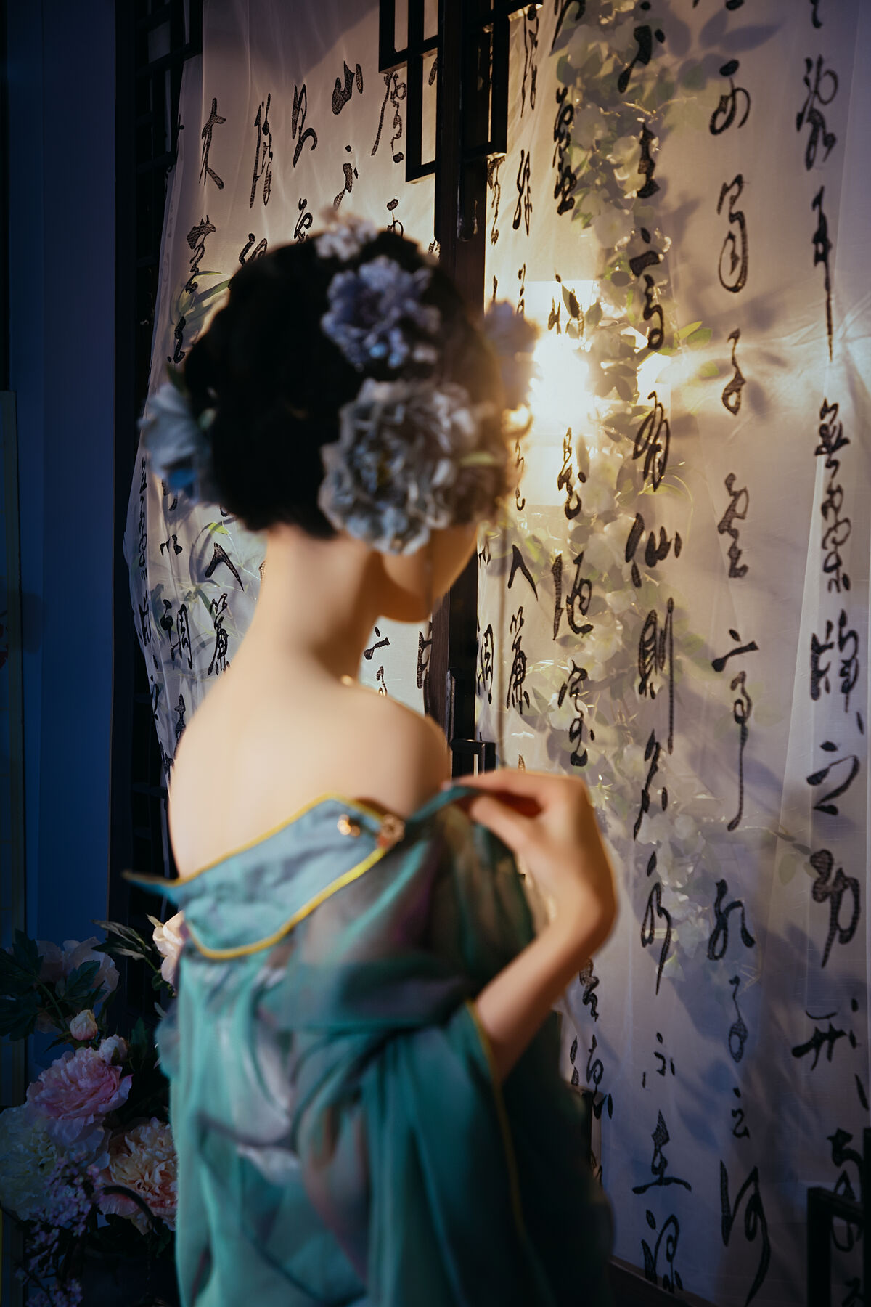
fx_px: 2068
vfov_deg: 35.1
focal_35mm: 57
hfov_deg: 23.8
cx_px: 436
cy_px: 654
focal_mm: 58
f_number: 5
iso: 640
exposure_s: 1/125
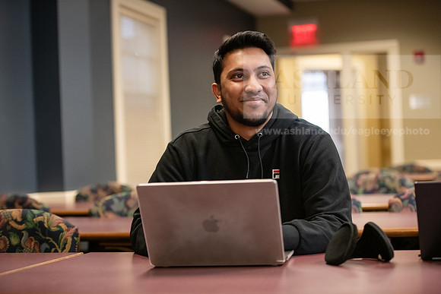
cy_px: 147
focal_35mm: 78
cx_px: 220
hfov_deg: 26.0
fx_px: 956
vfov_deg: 17.5
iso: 2000
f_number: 2.8
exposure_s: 1/200
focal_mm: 78
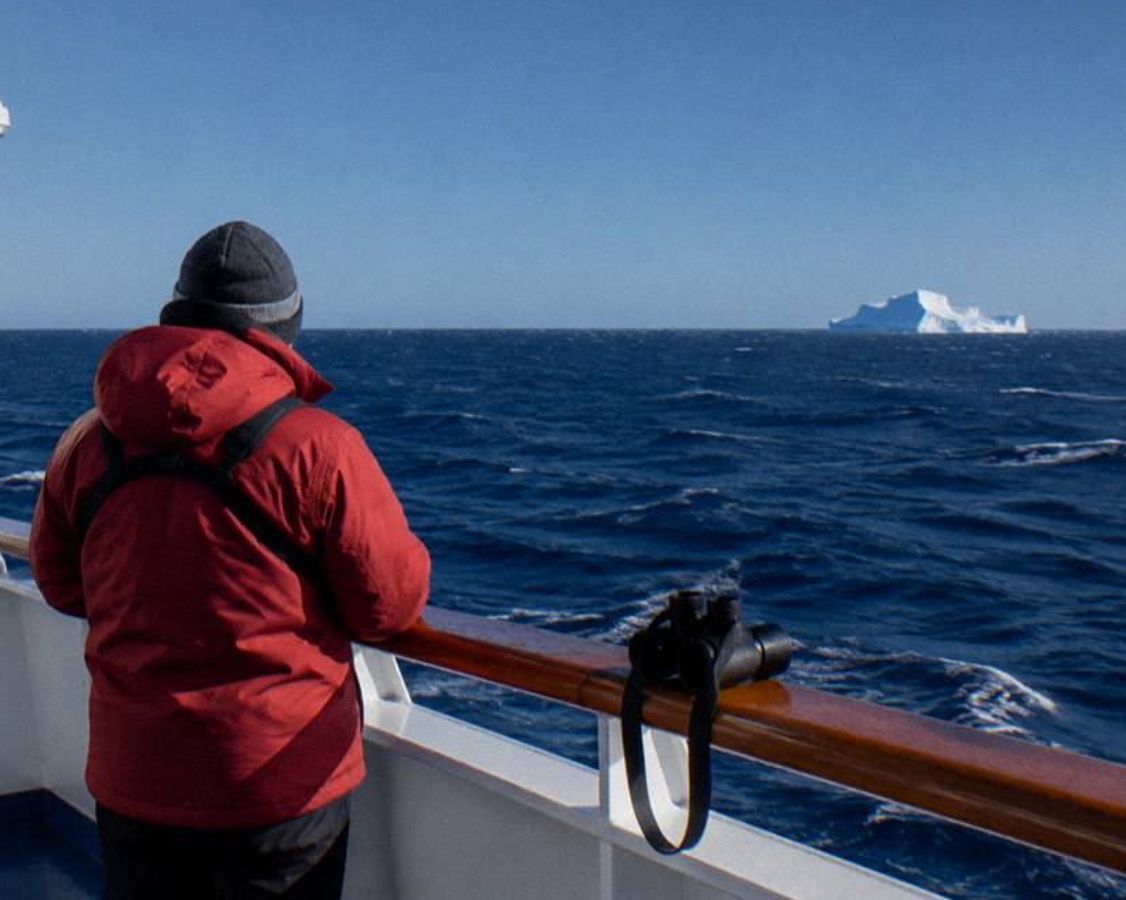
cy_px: 444
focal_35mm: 54
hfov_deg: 34.8
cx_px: 575
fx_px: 1799
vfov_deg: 28.1
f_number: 11
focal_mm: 47
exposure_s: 1/320
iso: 500
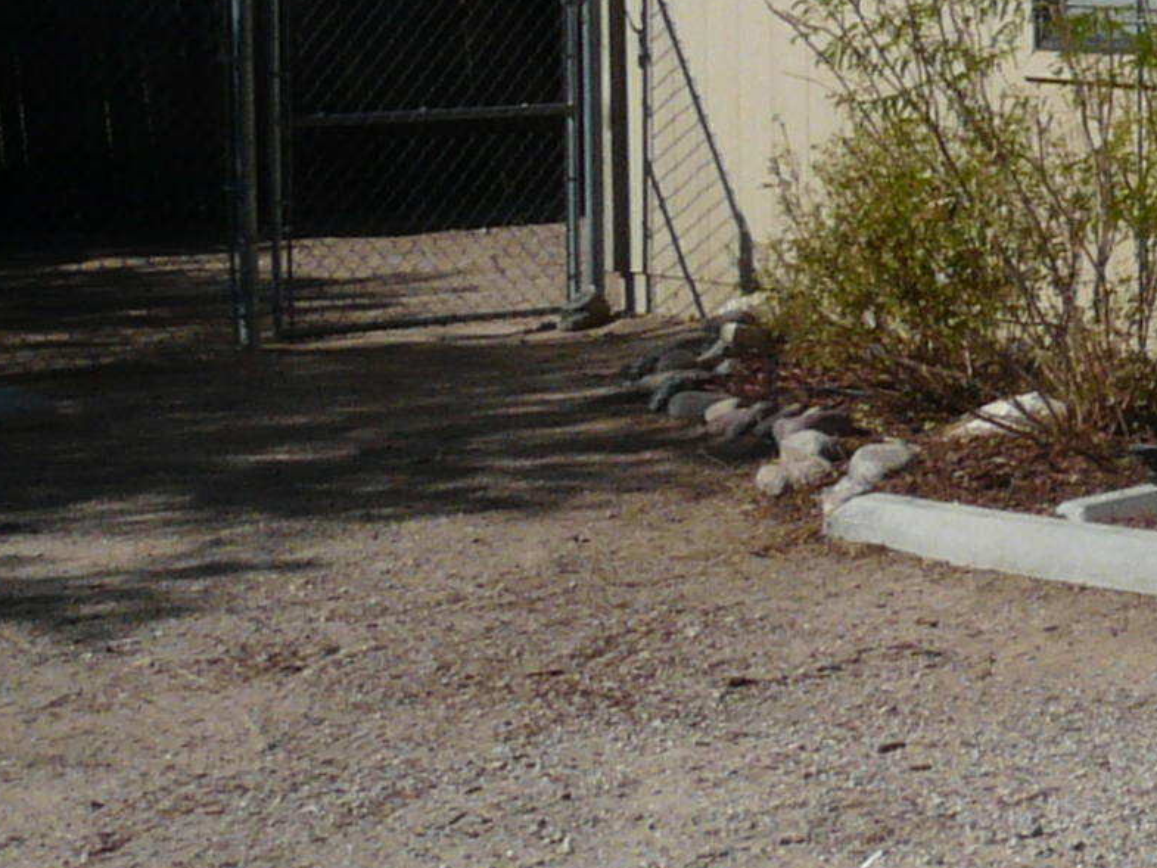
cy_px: 37
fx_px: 3577
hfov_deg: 16.0
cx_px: 1982
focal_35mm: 107
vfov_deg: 13.7
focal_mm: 4.6
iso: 100
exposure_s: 1/400
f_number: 8
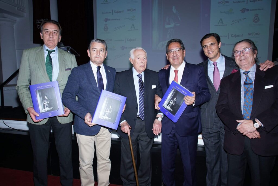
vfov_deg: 53.1
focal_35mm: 24
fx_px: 185
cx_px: 139
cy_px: 93
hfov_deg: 73.7
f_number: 6.3
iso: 400
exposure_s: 1/200
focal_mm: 16
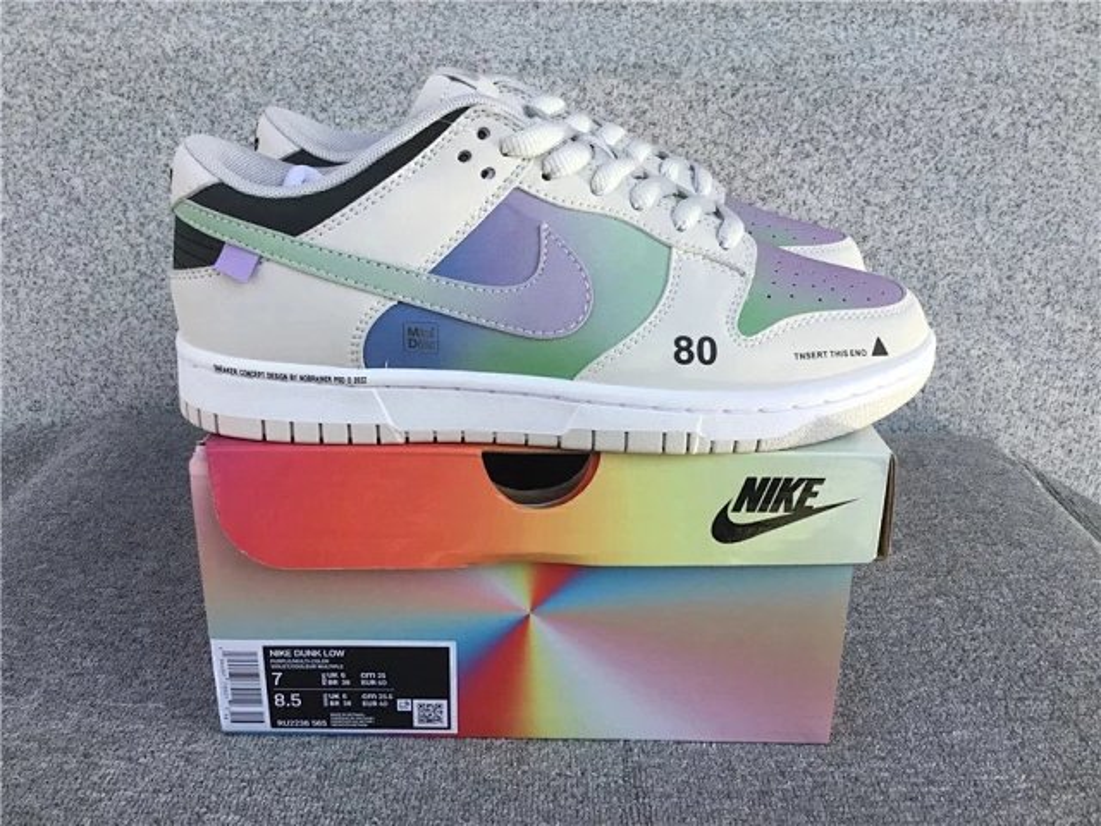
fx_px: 986
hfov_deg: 58.4
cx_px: 550
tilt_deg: -19.7
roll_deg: -0.9
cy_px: 413
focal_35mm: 31
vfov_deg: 45.4
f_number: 2.4
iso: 25
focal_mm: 3.3
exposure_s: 1/297
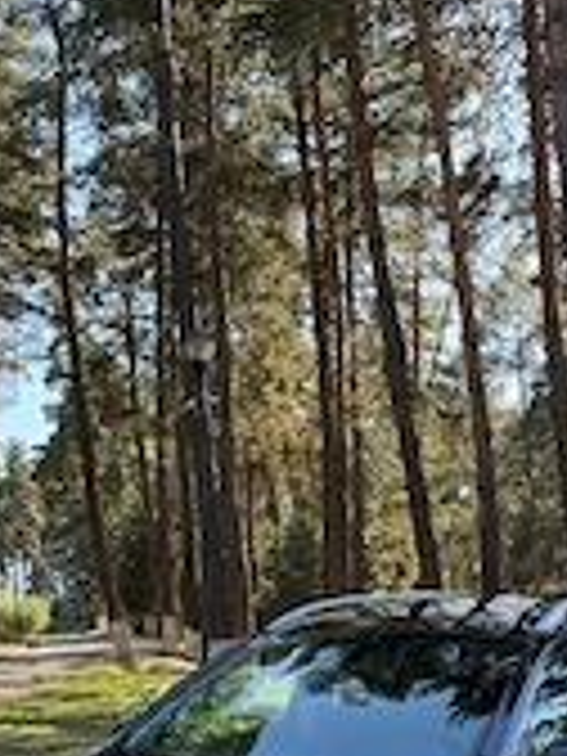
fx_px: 1245
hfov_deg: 25.7
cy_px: 540
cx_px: 274
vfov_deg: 33.3
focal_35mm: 57
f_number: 1.78
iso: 100
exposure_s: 1/488
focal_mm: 6.76
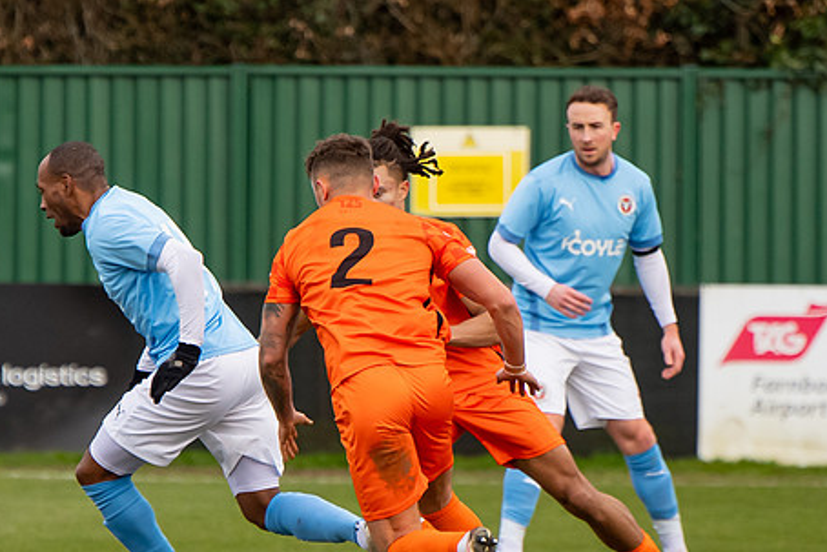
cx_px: 295
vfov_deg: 2.1
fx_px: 15235
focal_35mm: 663
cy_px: 503
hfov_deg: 3.1
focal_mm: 240
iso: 800
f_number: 4
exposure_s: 1/1600
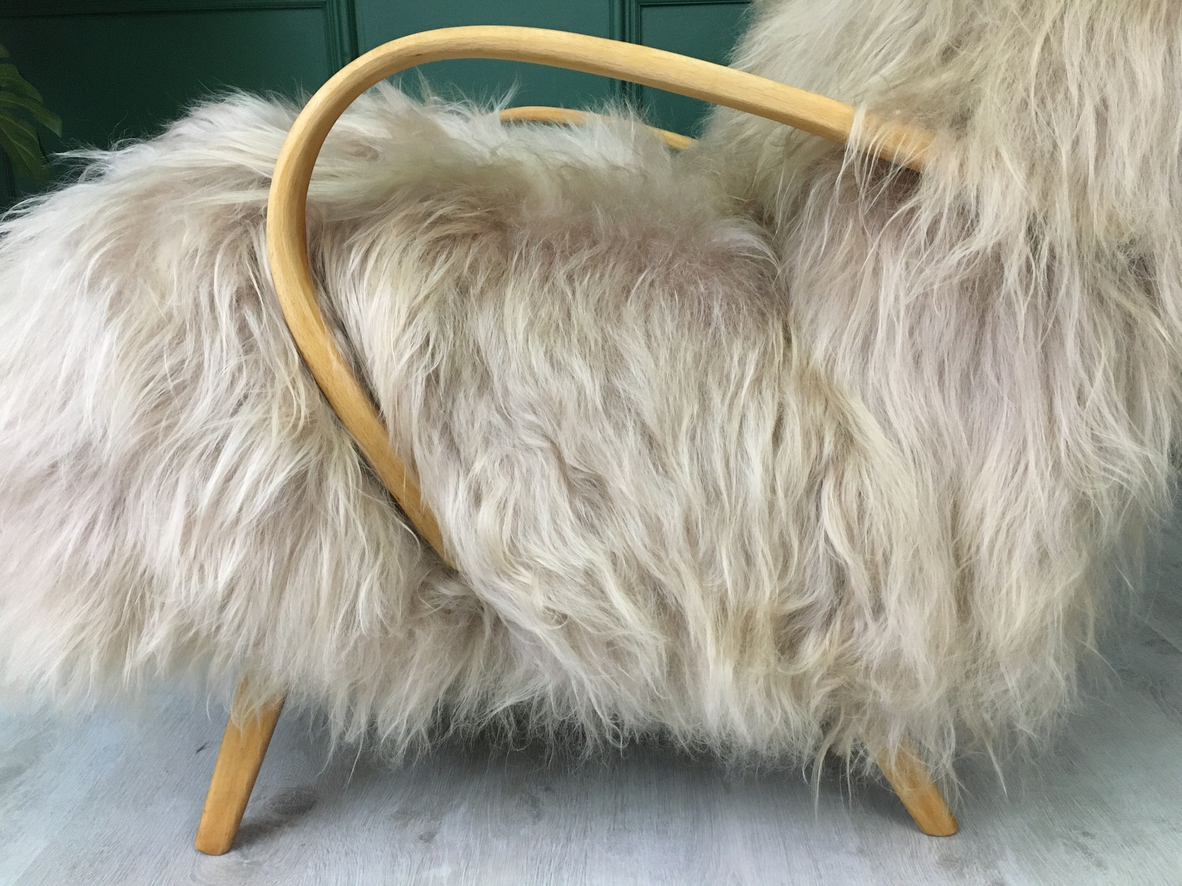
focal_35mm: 29
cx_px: 591
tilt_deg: -12.0
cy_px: 443
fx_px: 990
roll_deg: +0.6
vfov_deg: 48.2
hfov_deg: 61.7
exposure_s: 1/25
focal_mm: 4.15
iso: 200
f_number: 2.2
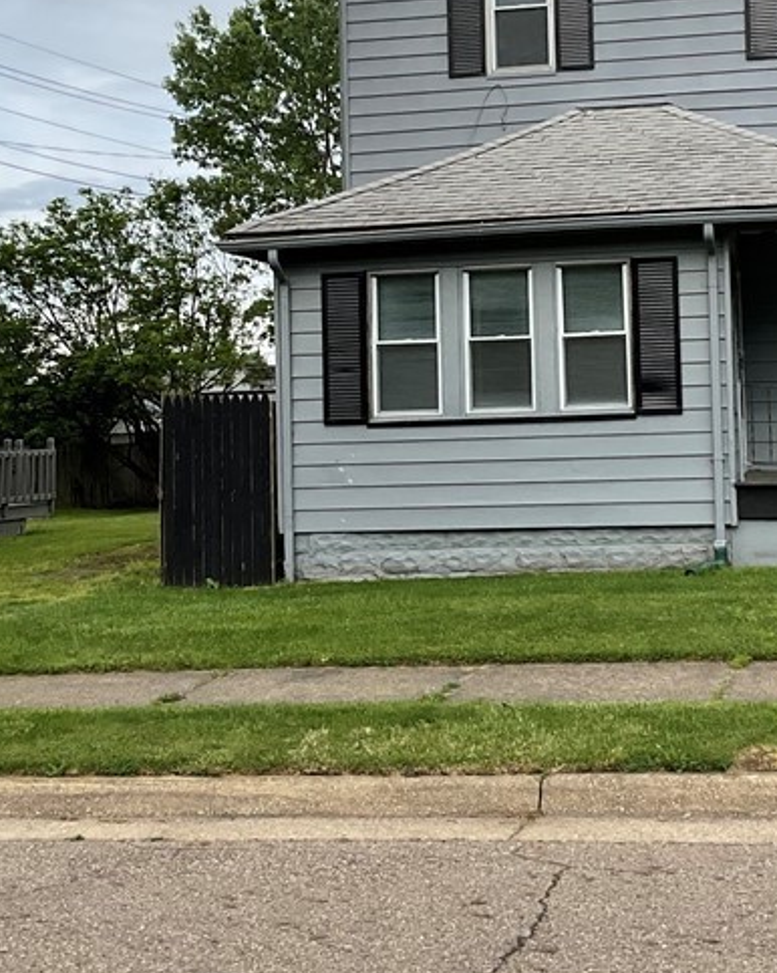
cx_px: 515
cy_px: 326
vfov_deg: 31.2
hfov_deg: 25.2
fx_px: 1726
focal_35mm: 60
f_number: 1.8
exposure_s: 1/997
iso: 16
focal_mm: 3
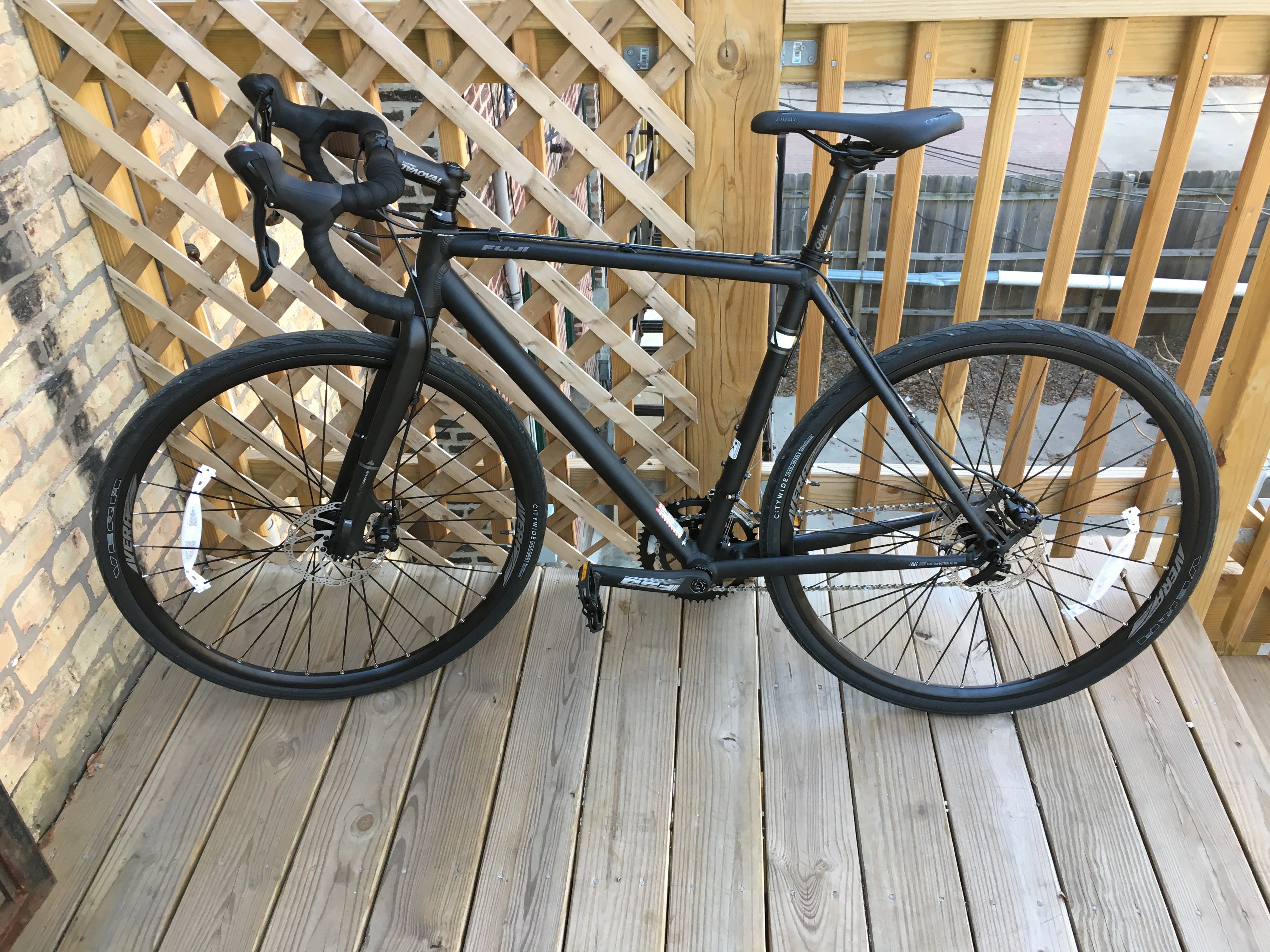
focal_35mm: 29
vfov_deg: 48.2
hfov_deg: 61.7
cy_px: 476
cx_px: 635
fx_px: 1064
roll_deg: +2.5
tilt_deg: -36.2
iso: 32
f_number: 2.2
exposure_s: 1/40
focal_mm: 4.15
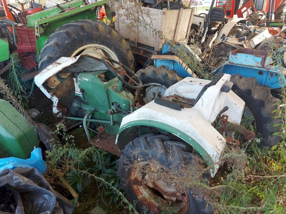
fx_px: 198
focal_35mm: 24
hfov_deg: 71.6
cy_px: 107
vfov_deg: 56.8
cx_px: 143
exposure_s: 1/60
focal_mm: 5.23
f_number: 1.8
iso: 50
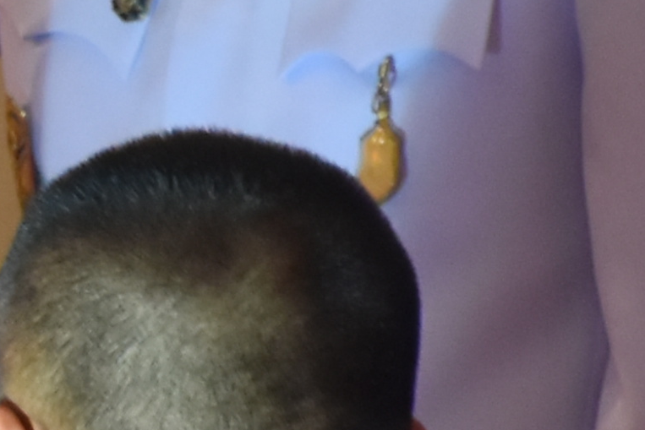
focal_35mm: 1439
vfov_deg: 1.0
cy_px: 260
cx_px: -652
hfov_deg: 1.4
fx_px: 25785
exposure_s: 1/60
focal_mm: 122
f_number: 5.6
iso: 900
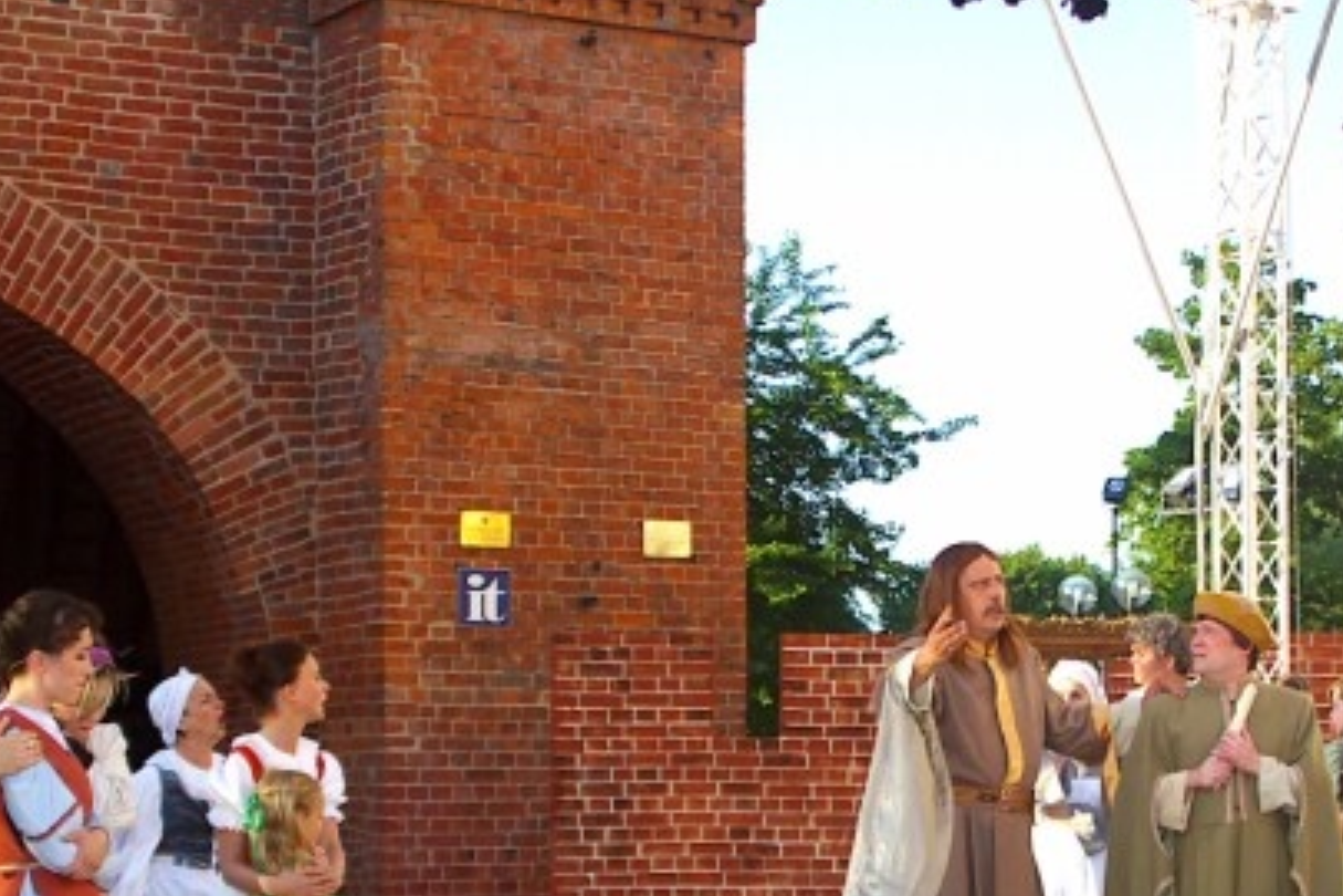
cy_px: 790
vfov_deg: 16.3
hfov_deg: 24.4
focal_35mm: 83
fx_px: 3096
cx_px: 889
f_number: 5.6
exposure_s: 1/180
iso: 200
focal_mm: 28
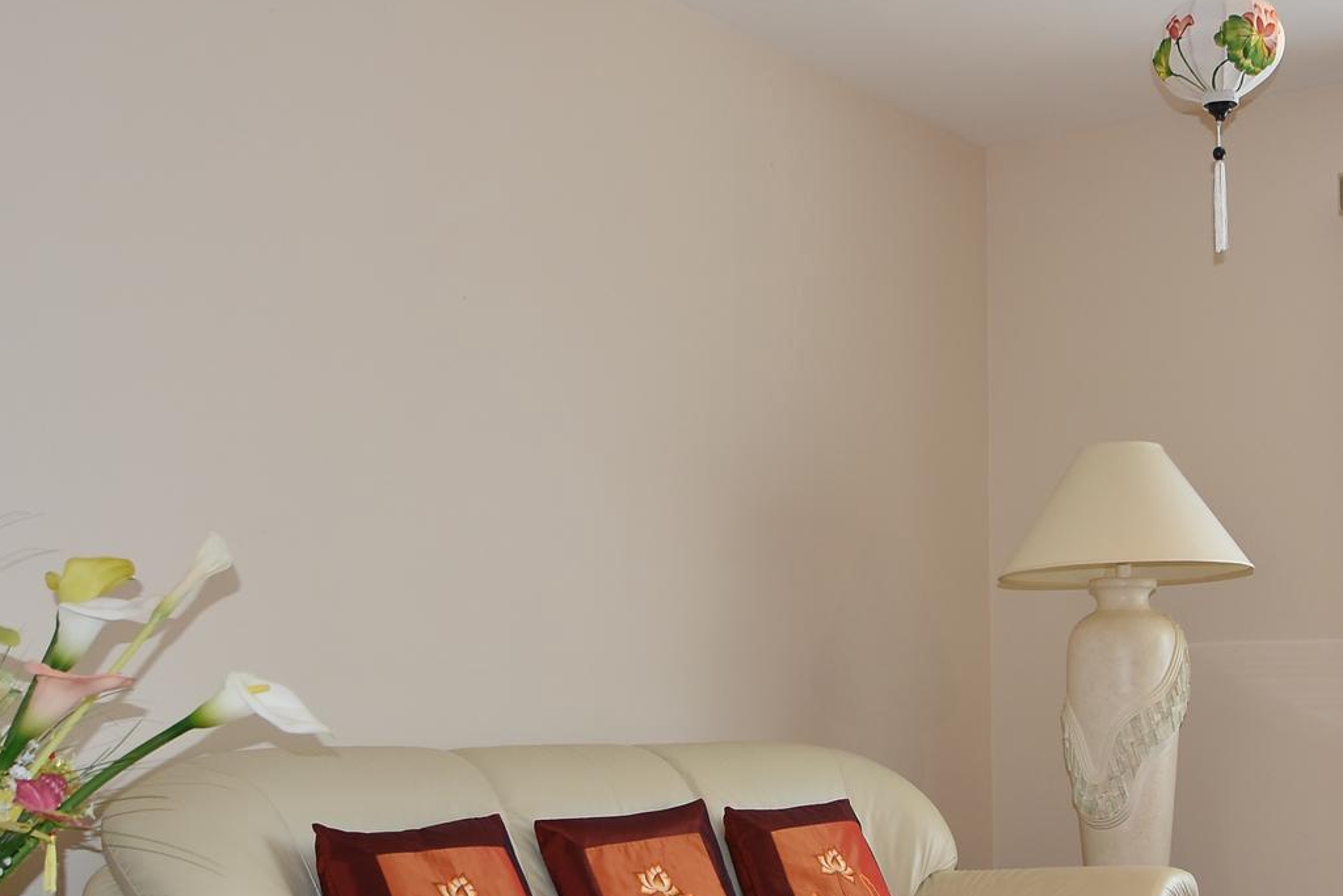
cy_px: 615
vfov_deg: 26.3
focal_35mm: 51
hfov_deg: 38.6
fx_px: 1903
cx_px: 856
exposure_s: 1/60
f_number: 3.2
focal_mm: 17
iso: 160
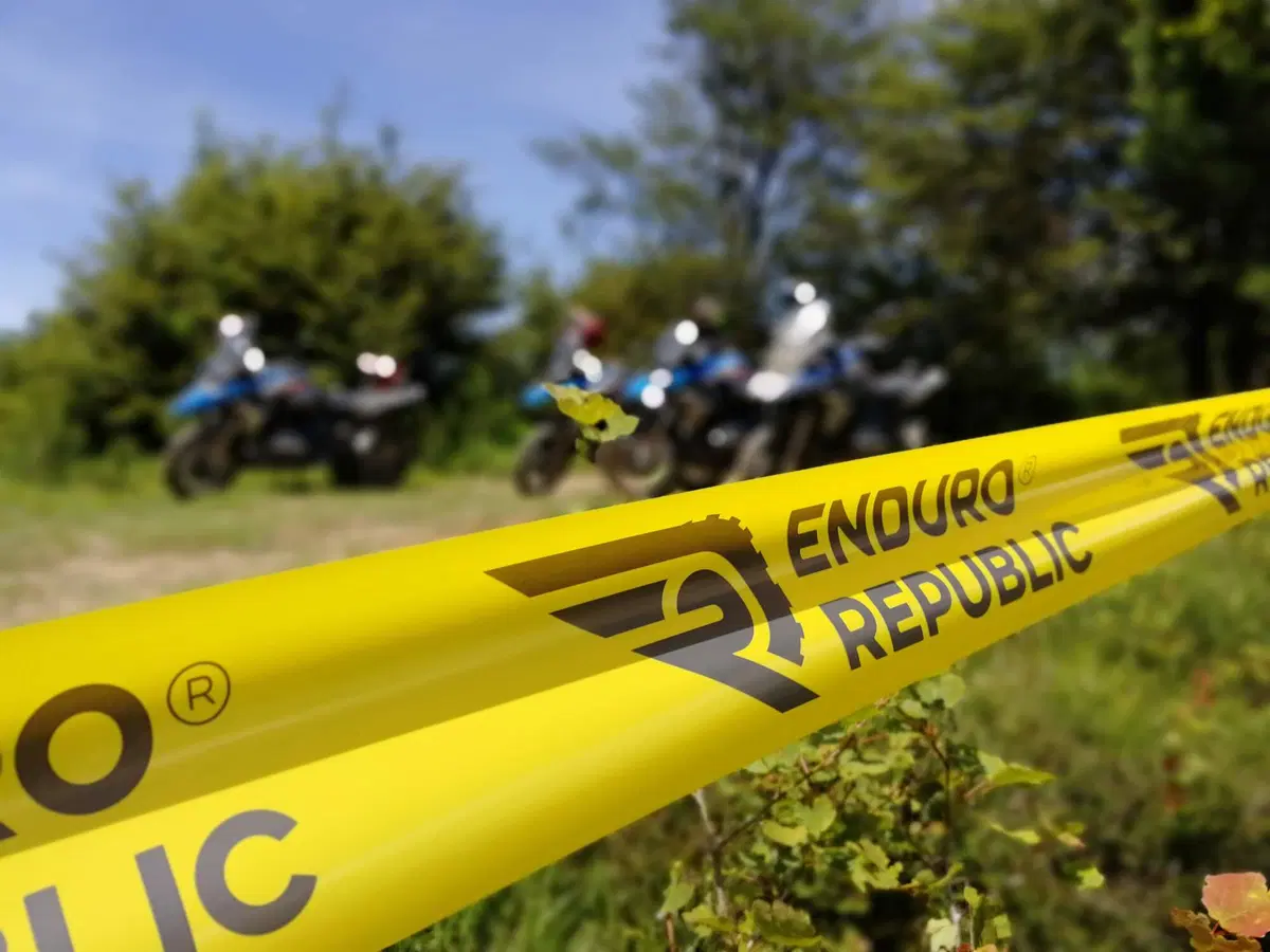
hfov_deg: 65.3
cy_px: 476
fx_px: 991
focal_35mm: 27
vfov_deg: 51.4
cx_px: 635
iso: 50
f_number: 4
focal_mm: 3.95
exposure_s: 1/1003
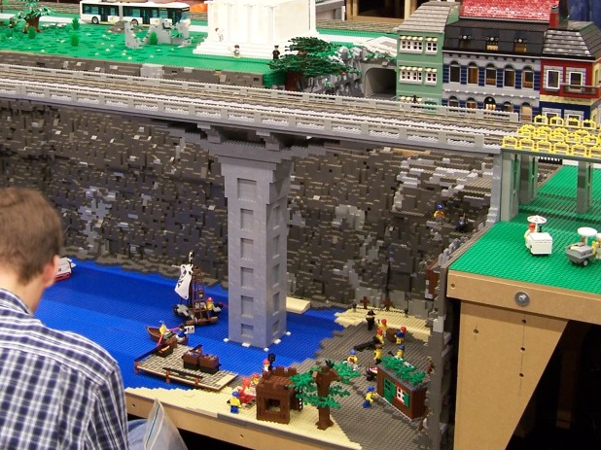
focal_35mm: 63
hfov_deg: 30.6
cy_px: 121
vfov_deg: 23.1
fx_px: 1093
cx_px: 238
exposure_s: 1/2
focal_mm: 6.3
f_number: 2.8
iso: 80
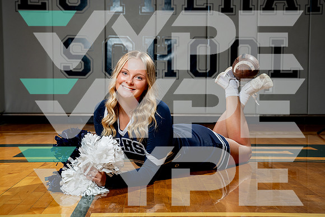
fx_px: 521
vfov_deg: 23.5
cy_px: 105
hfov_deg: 34.6
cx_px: 164
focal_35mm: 58
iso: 250
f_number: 5.6
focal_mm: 53
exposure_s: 1/250
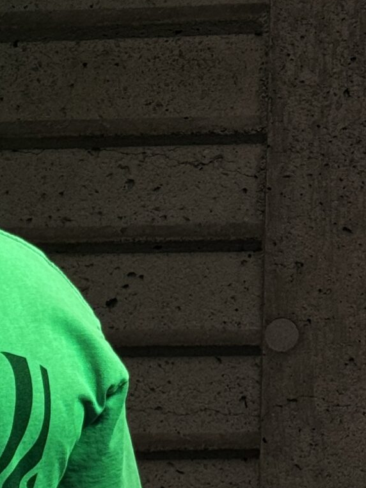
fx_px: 2270
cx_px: -226
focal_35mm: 161
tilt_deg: -9.6
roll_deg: +0.8
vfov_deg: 12.1
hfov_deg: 8.9
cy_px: 507
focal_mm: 6.76
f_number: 1.78
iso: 100
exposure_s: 1/60
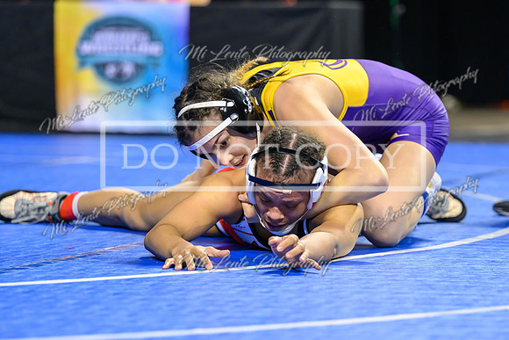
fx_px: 2619
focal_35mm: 185
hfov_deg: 11.1
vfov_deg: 7.4
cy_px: 170
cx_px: 295
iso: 3200
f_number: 2.8
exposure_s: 1/1000
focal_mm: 130
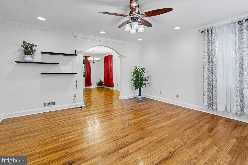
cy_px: 82
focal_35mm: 16
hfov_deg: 96.8
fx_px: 110
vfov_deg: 73.7
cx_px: 124
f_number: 8
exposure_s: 1/15
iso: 1600
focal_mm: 16
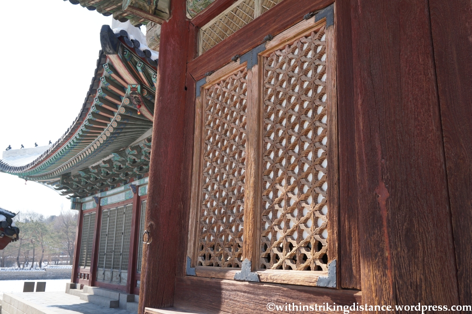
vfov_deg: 43.5
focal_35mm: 30
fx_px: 393
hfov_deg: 62.0
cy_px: 157
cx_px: 236
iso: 200
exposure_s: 1/320
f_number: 5.6
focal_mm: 20
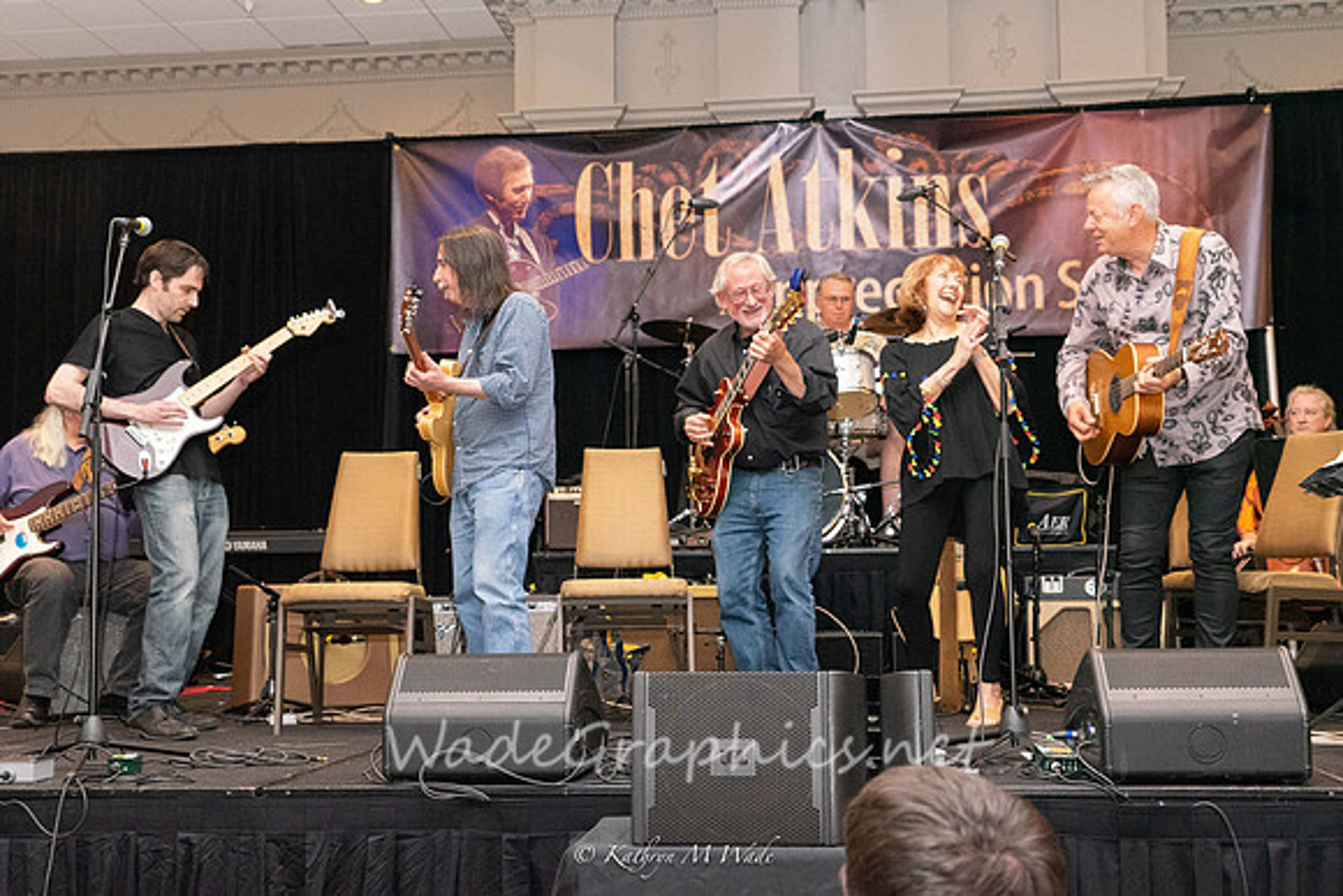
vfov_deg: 30.1
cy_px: 448
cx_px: 672
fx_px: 1665
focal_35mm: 45
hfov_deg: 43.9
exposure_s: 1/200
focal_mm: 41
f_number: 6.3
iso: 6400
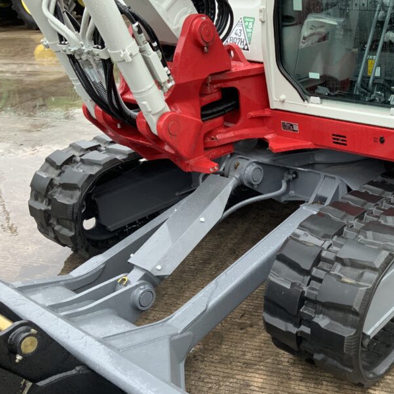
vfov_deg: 38.3
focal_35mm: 44
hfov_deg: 37.2
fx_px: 567
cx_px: 304
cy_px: 222
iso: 16
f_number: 1.8
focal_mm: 3
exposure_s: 1/132
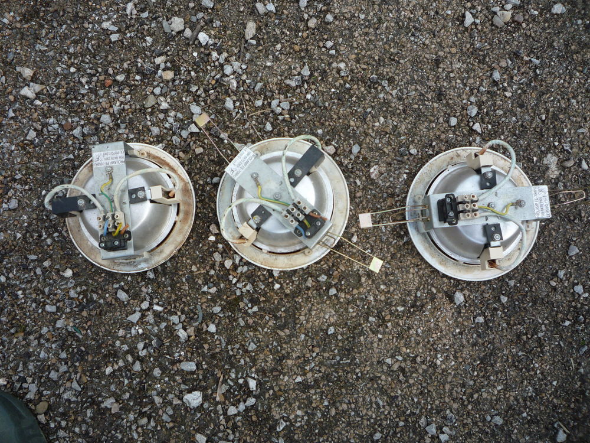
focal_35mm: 30
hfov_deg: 60.0
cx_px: 295
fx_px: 511
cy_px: 222
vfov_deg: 46.8
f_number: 4
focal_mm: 5.2
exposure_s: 1/320
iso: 100
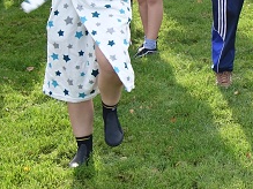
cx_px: 410
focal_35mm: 137
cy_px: -59
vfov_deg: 10.6
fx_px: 1001
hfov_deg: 13.4
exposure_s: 1/200
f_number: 4
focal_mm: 14.24
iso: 125
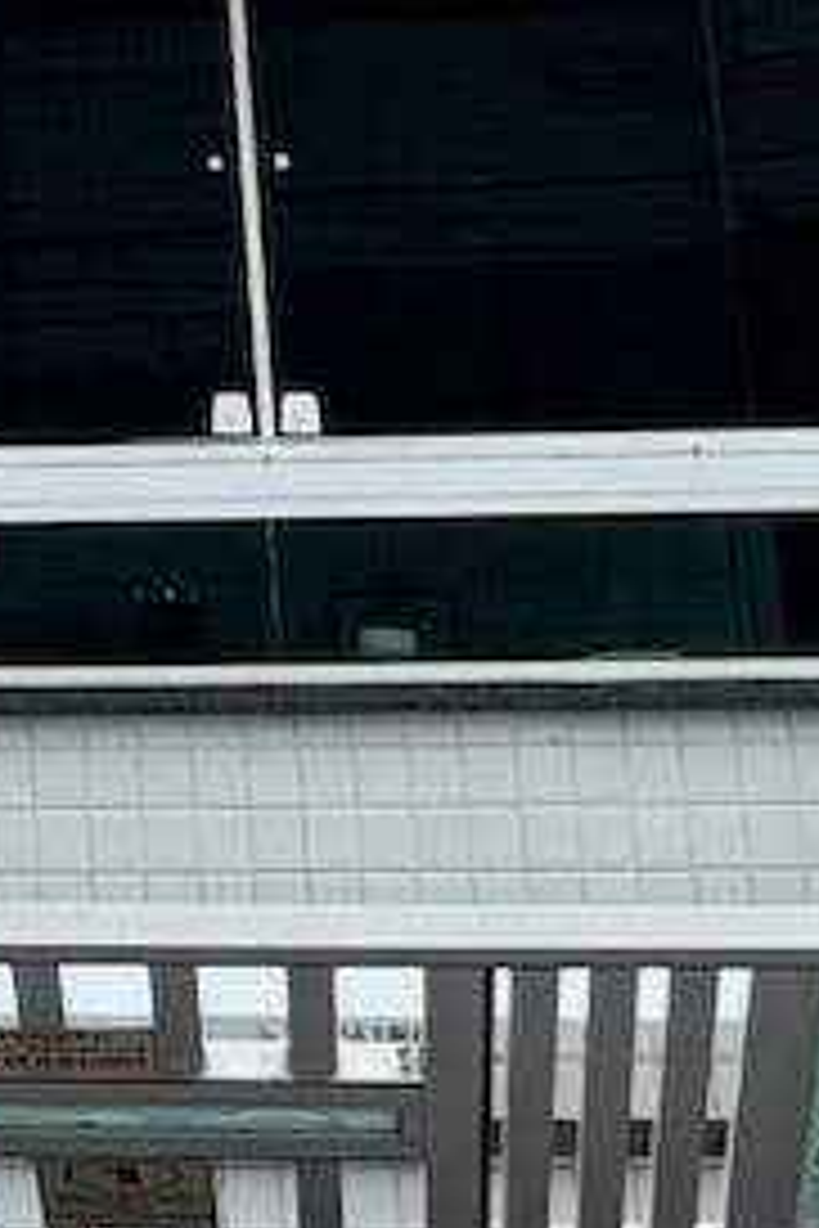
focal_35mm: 187
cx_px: -860
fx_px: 6381
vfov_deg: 8.6
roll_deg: +0.6
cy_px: -2780
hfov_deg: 7.1
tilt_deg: +35.4
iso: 80
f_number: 1.78
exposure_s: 1/1285
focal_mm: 6.76
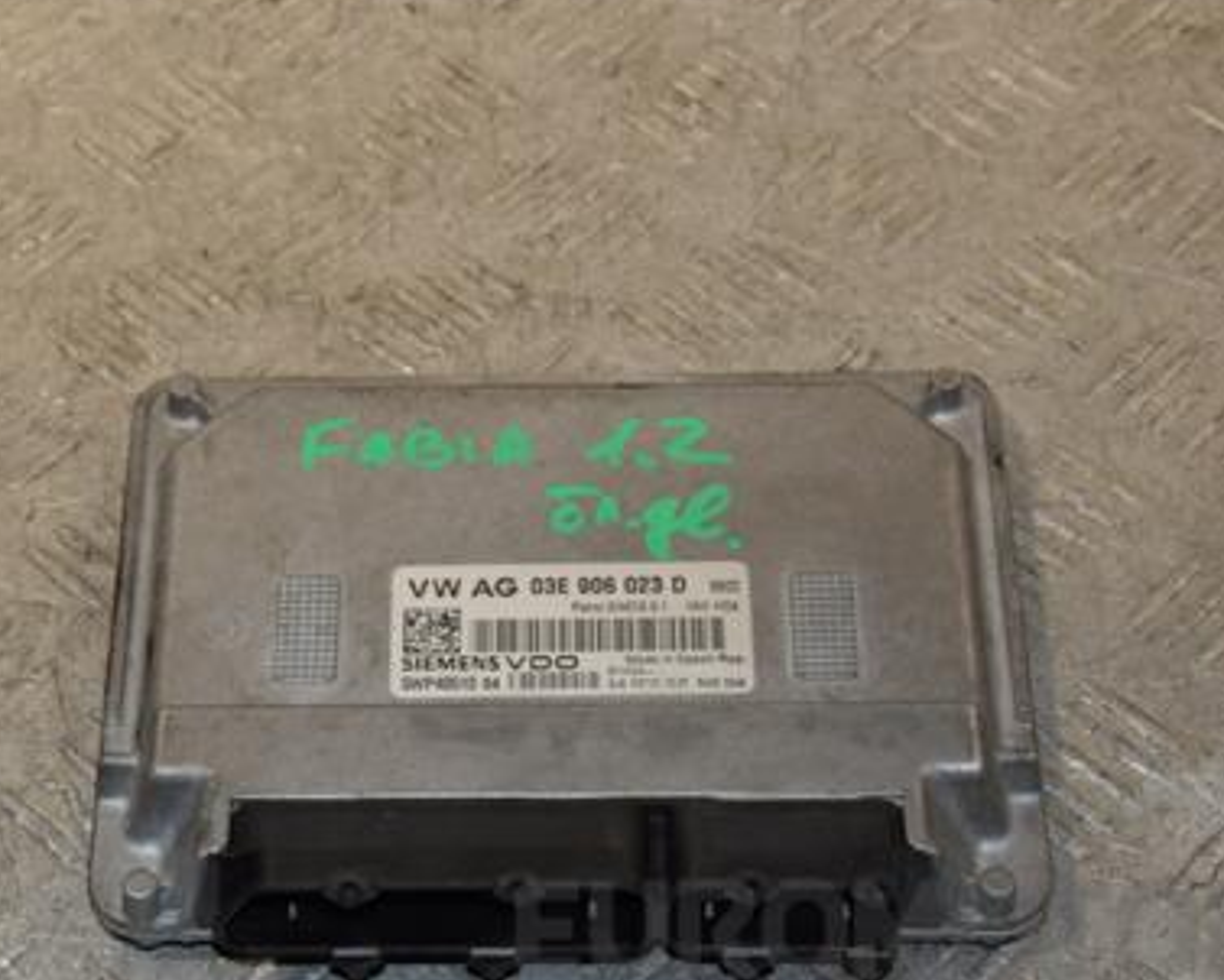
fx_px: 3407
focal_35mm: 94
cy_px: 496
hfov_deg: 20.3
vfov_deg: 16.4
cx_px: 455
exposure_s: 1/200
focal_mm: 42
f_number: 7.1
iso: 800
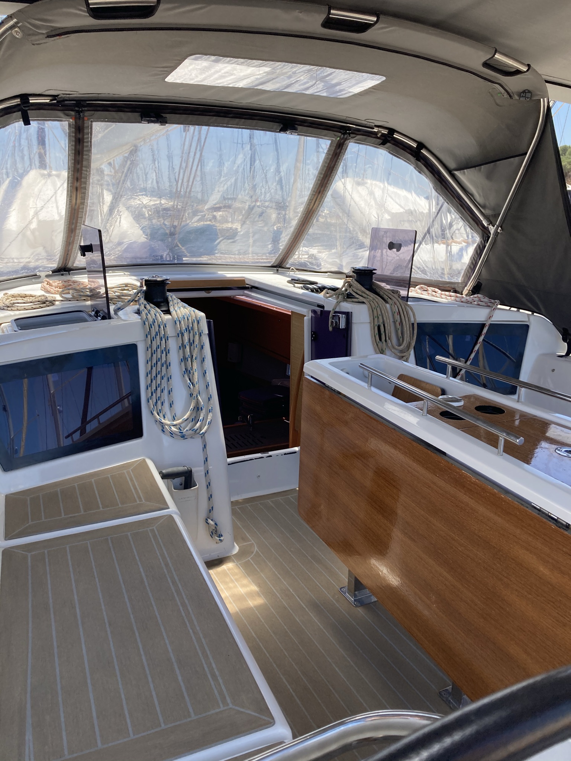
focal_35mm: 28
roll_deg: +1.2
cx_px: 286
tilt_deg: -12.3
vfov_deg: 63.4
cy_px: 380
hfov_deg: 49.7
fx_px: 616
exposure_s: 1/1012
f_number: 1.8
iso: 20
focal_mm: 3.99
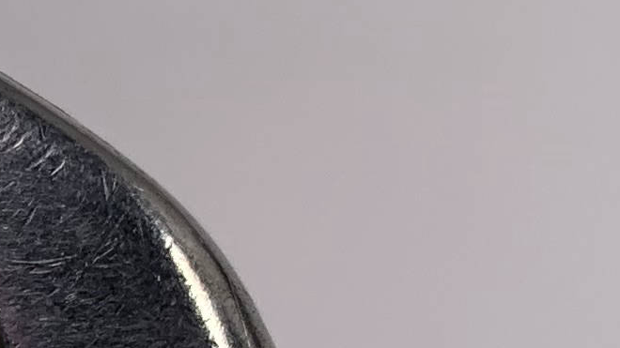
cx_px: -570
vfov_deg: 6.8
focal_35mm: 173
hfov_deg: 11.4
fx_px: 2844
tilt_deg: -51.6
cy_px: 719
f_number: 1.8
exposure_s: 1/431
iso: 25
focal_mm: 4.25
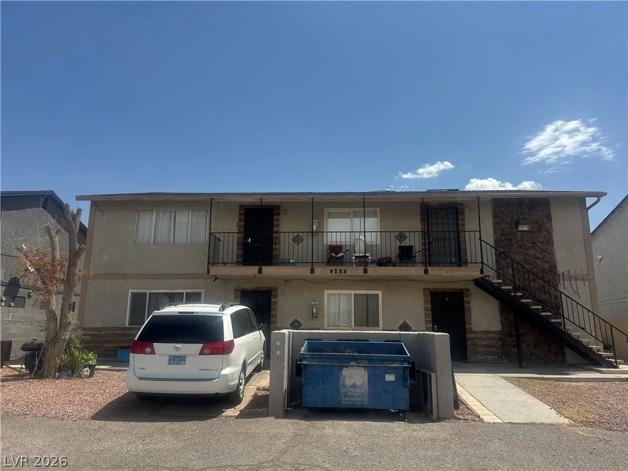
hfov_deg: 71.6
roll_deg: +0.4
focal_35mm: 24
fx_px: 435
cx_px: 314
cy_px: 236
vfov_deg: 56.8
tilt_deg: +9.6
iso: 80
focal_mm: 6.76
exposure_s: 1/7937
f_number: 1.78
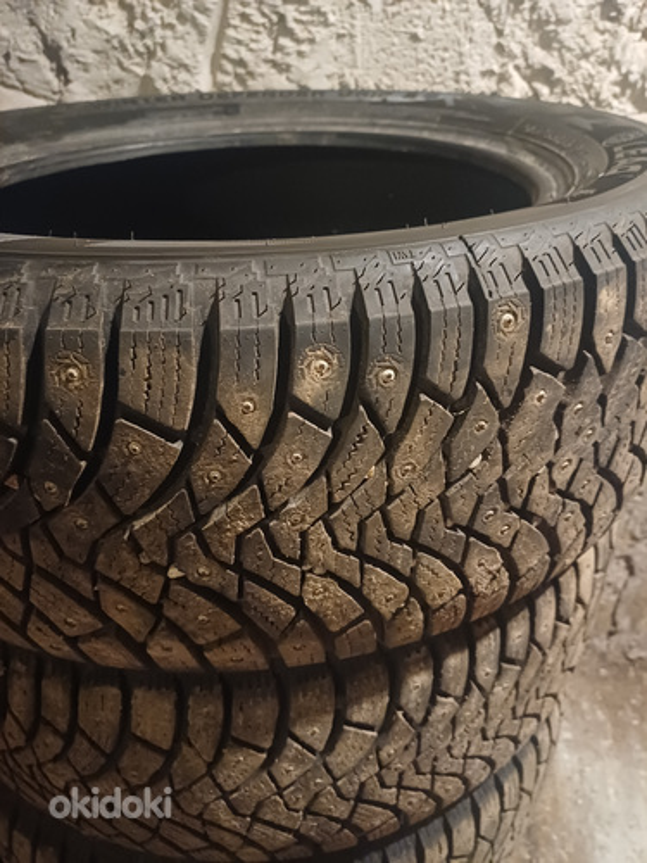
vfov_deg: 69.4
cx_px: 324
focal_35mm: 25
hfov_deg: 54.9
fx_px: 623
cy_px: 432
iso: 1250
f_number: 1.8
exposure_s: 1/20
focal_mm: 4.65
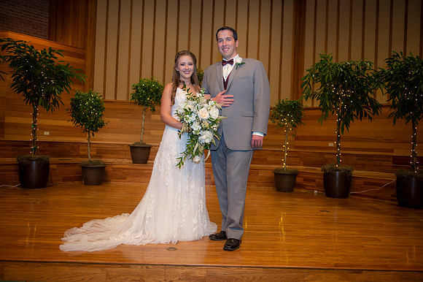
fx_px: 376
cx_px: 212
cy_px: 141
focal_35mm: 32
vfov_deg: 41.1
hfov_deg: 58.7
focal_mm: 32
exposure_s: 1/160
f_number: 2.8
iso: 800
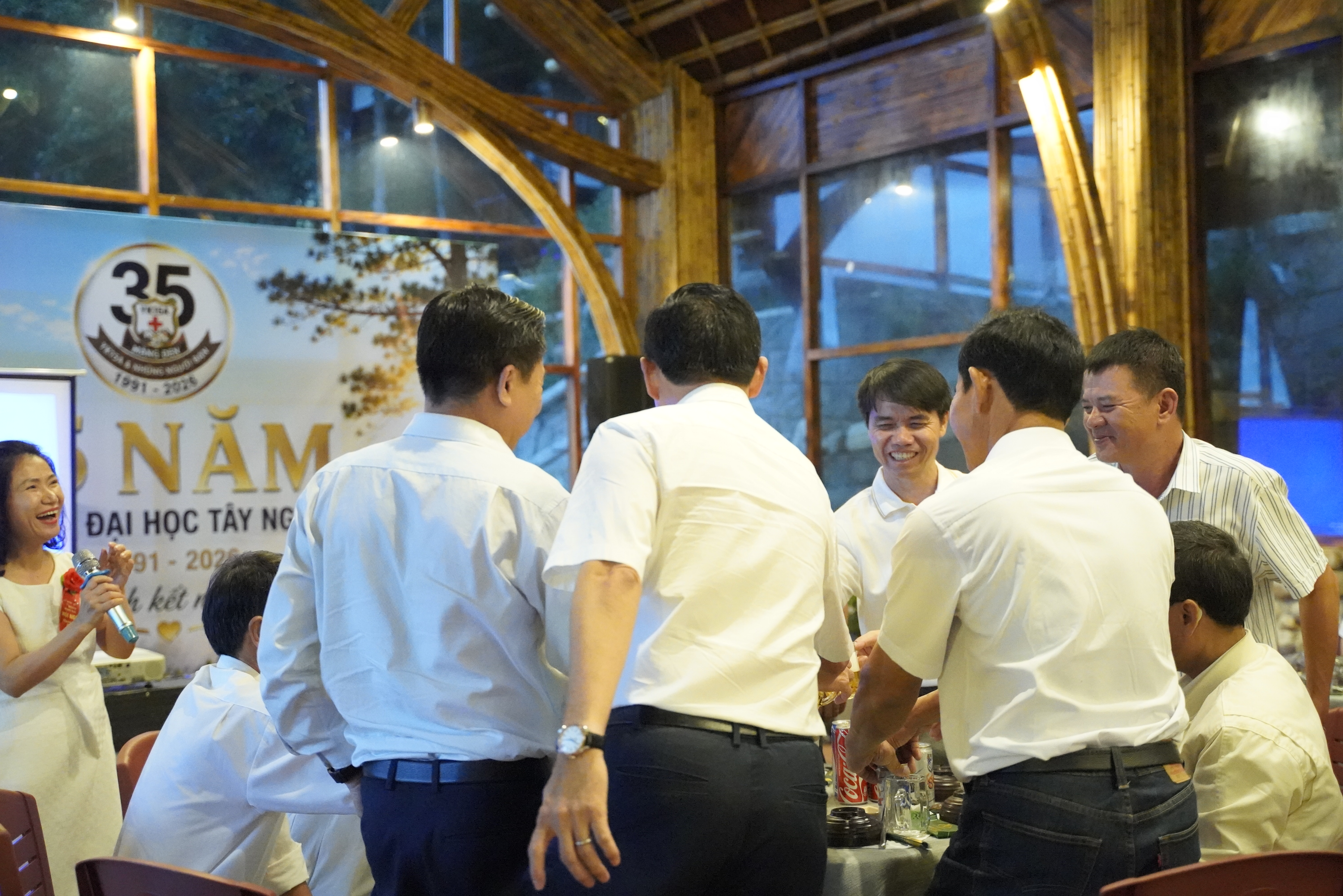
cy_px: 448
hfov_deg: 41.9
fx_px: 1753
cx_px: 672
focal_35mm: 47
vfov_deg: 28.6
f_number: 2.8
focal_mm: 47
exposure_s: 1/320
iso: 25600
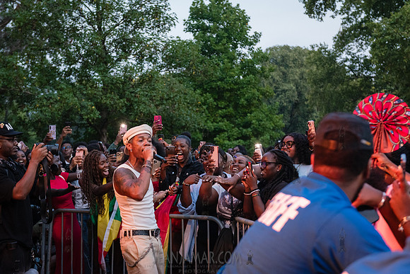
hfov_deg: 33.3
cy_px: 137
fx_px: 685
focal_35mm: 60
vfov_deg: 22.6
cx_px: 205
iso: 4000
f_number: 3.5
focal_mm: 60
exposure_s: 1/250
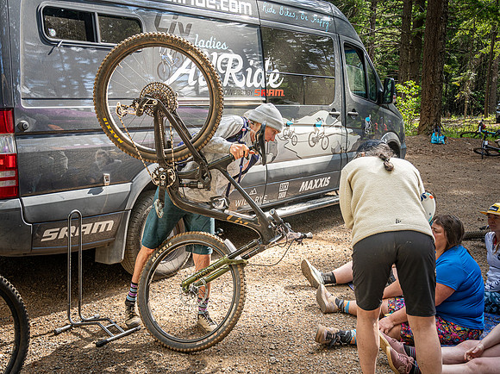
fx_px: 608
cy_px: 187
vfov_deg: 34.2
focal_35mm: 42
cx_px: 250
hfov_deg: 44.7
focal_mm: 26
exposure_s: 1/160
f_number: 4.5
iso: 200
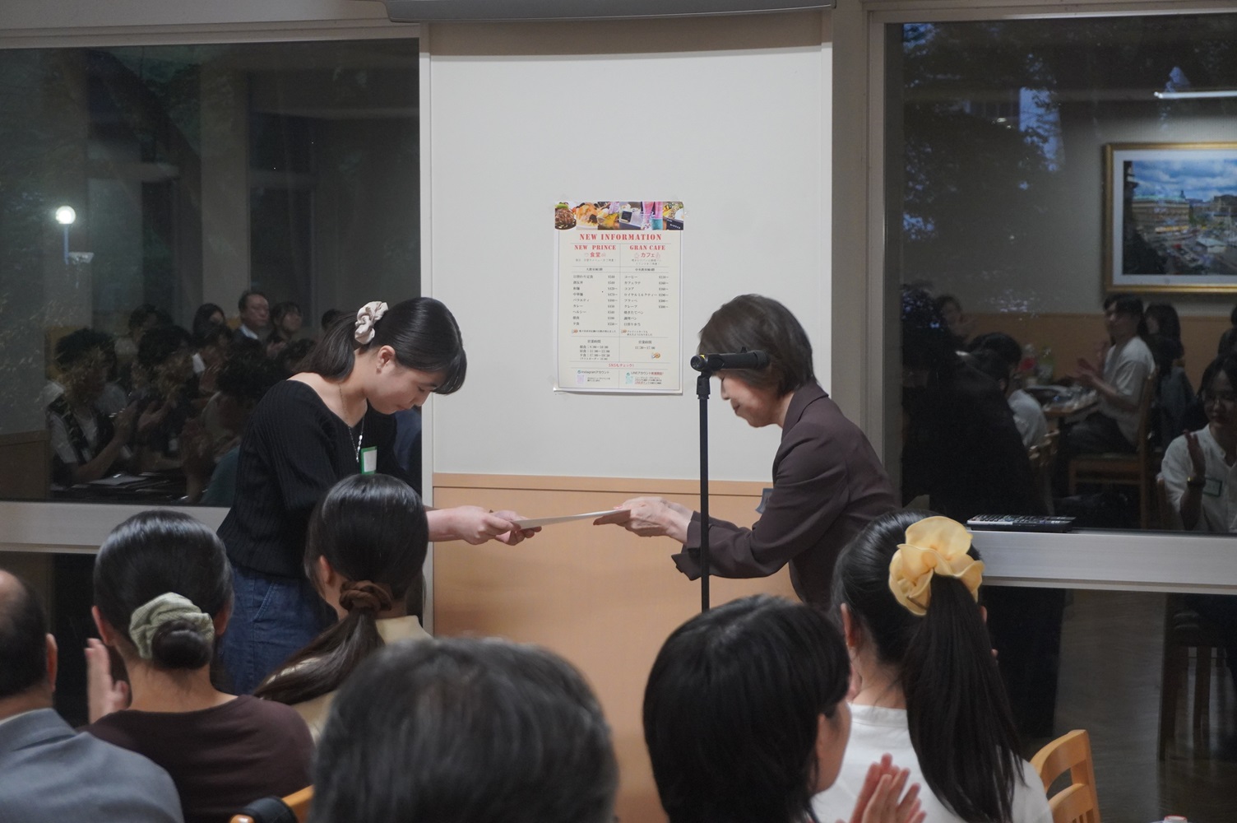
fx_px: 2523
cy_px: 412
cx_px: 618
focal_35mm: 74
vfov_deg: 18.5
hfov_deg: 27.5
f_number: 5.6
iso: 2000
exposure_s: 1/160
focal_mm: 49
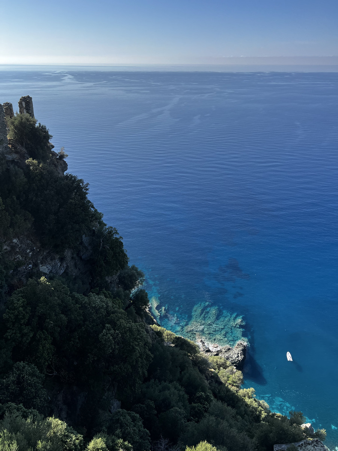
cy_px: 226
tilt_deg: -25.4
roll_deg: -0.4
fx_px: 338
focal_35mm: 26
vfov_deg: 67.3
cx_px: 169
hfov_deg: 53.1
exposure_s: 1/2571
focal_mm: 5.7
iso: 50
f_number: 1.5
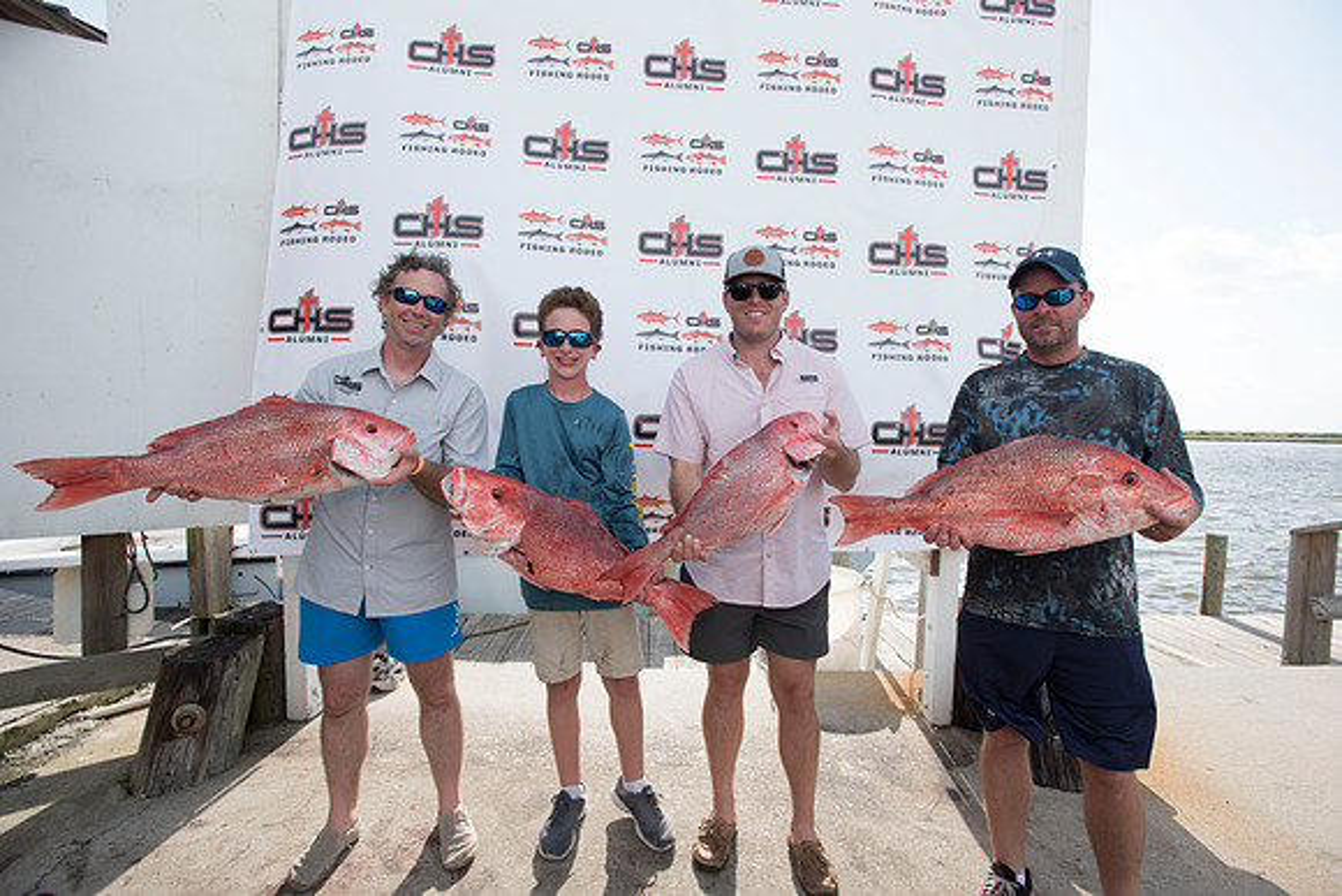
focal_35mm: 17
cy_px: 448
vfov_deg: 70.5
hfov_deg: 93.3
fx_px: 634
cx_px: 671
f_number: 7.1
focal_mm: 17
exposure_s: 1/500
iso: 250
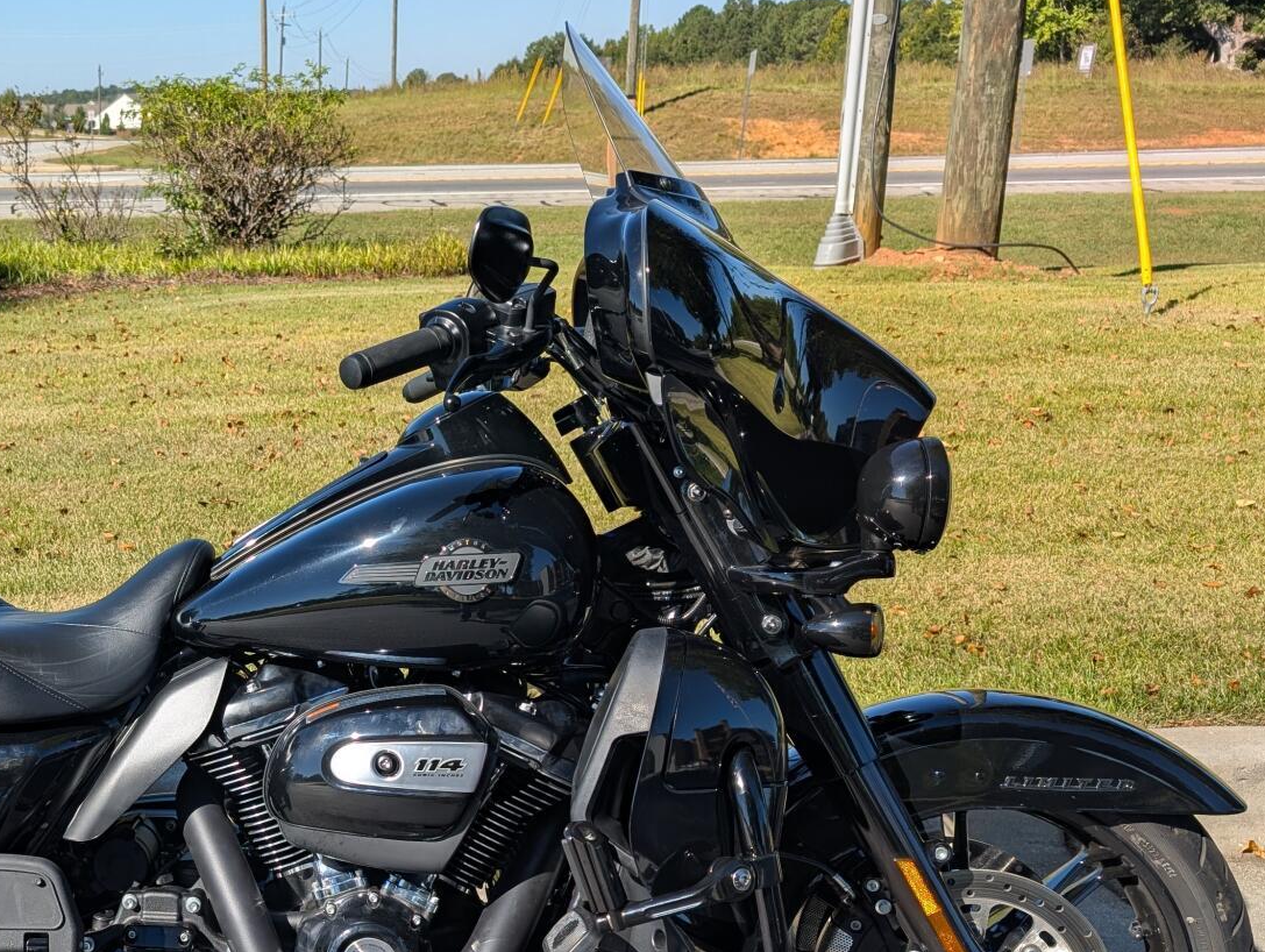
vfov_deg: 32.5
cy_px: 673
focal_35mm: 44
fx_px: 1610
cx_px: 178
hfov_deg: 40.3
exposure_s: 1/810
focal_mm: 6.9
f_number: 1.68
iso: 19
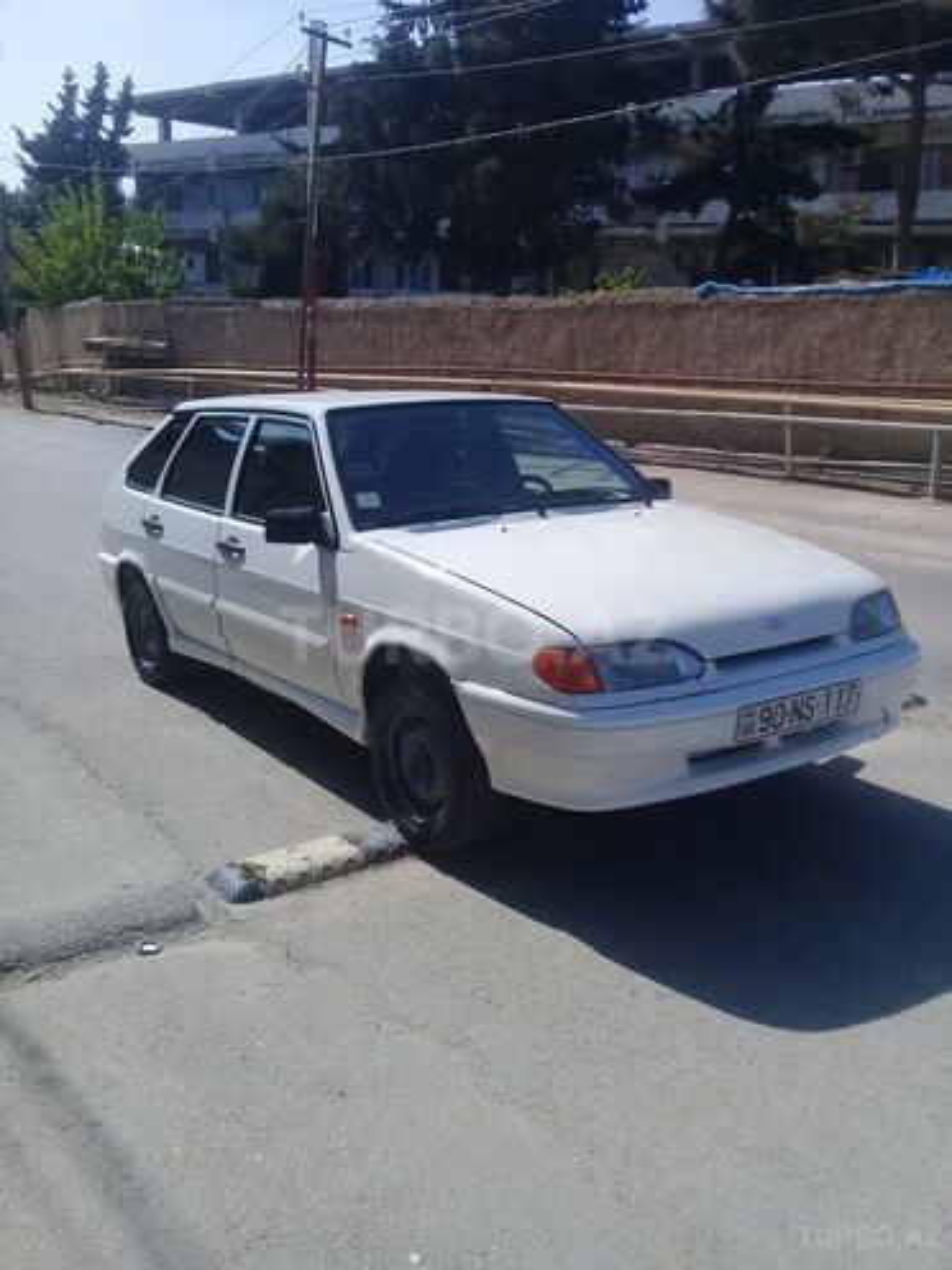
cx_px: 476
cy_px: 635
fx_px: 1137
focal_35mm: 31
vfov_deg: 58.4
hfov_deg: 45.4
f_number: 2.2
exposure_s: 1/1742
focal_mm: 3.3
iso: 50
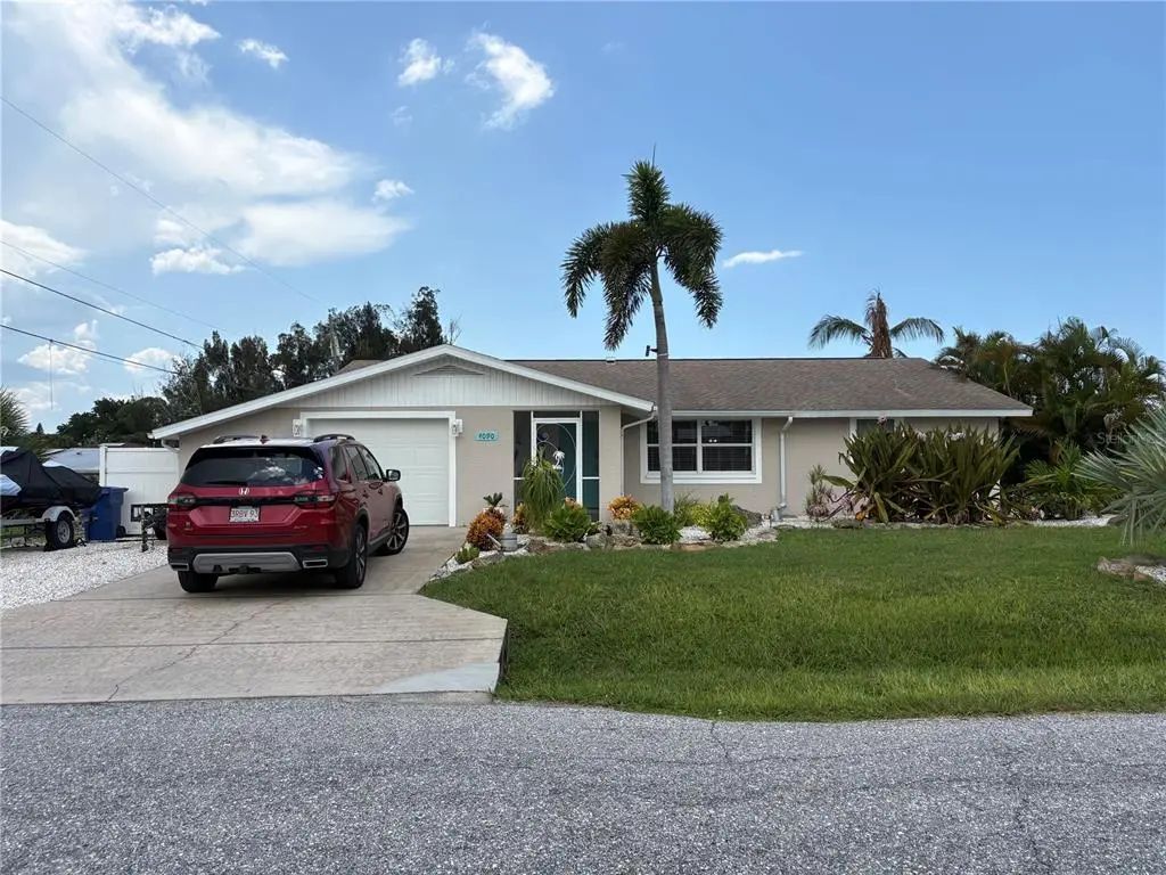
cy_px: 438
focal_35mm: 26
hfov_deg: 67.3
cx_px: 583
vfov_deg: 53.1
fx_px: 876
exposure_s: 1/3448
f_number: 1.6
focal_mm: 5.96
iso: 50
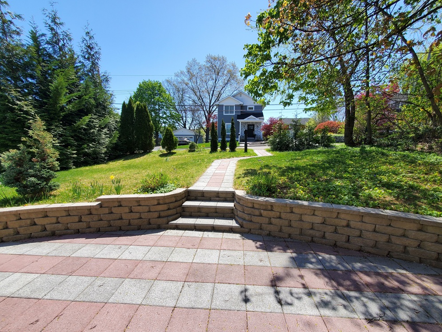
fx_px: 179
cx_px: 229
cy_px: 178
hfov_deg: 102.0
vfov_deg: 85.6
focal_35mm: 14
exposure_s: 1/726
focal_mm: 1.8
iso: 50
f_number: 2.2
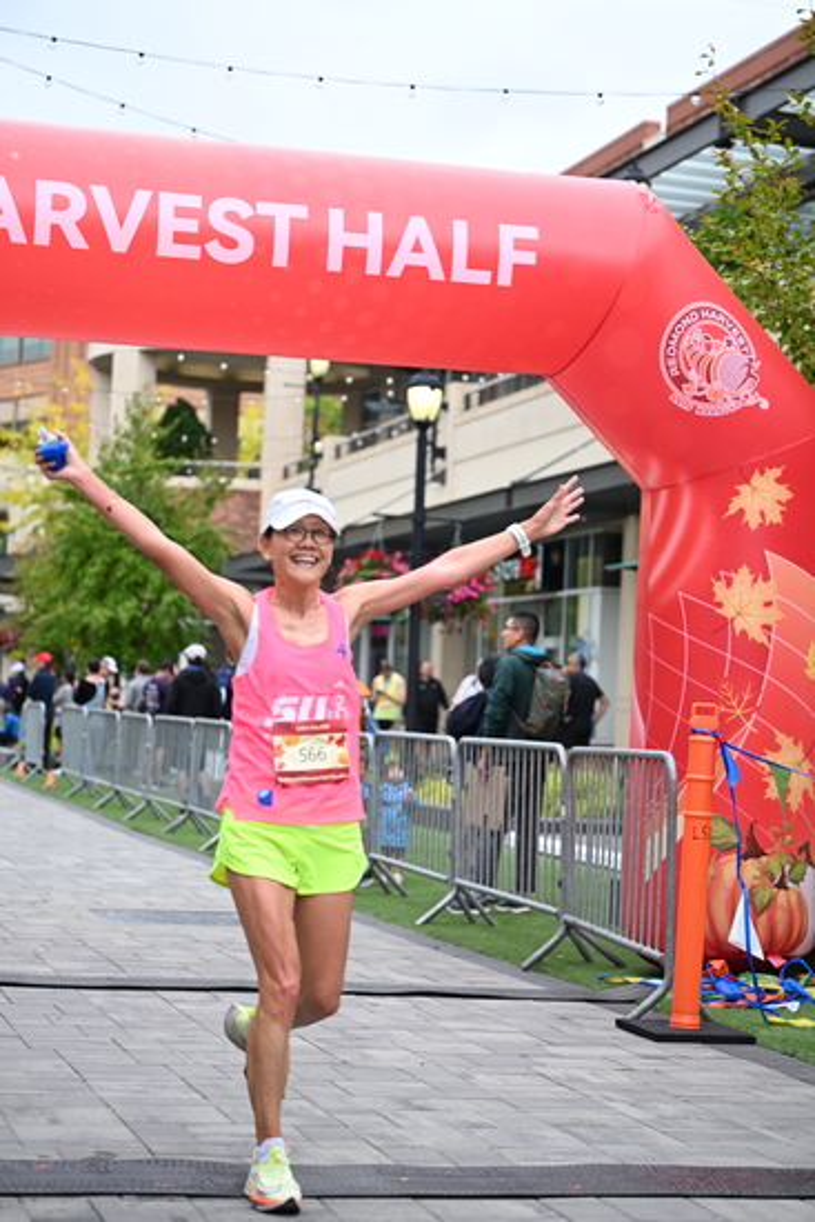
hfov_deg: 19.5
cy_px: 611
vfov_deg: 28.8
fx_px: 2375
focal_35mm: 70
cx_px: 408
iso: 640
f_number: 2.8
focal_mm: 70
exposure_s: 1/2000
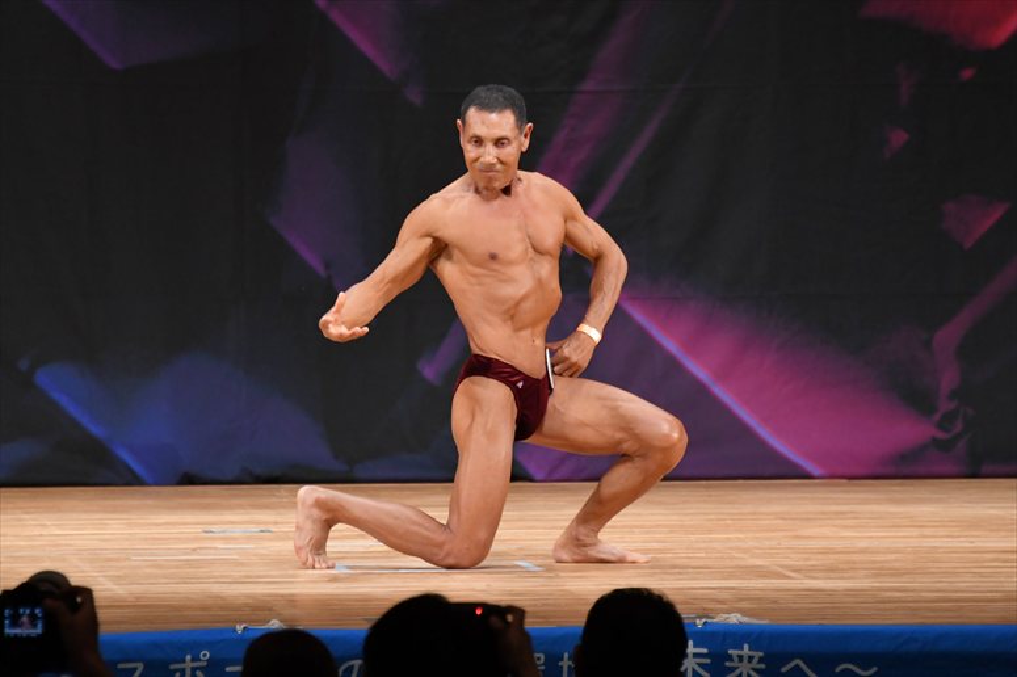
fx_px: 9742
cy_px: 338
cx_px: 508
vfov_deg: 4.0
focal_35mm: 345
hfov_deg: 6.0
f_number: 5.6
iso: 3200
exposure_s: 1/400
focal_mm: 230
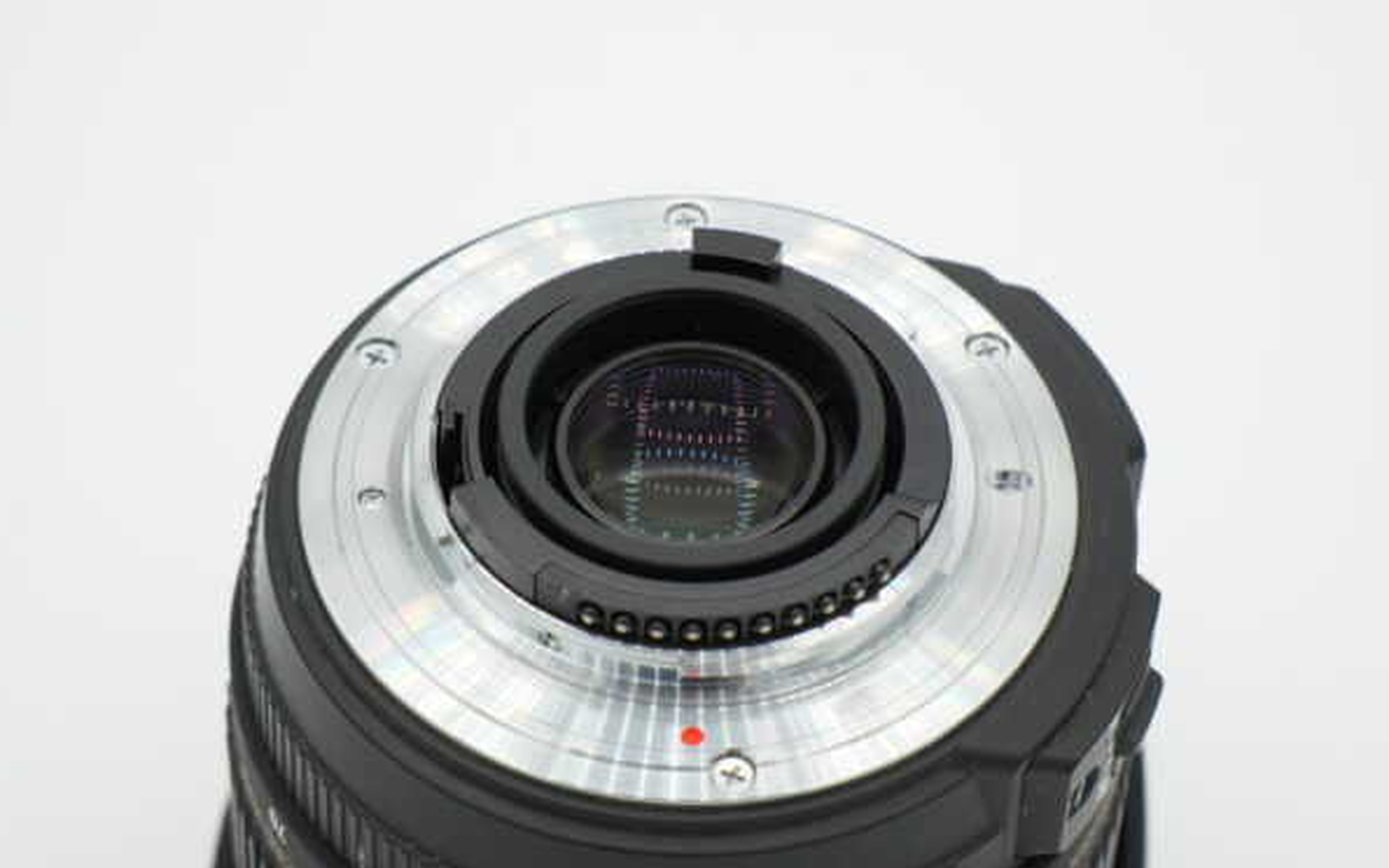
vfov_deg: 12.1
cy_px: 443
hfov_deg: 19.3
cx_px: 691
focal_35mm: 108
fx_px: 4089
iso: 400
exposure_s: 1/125
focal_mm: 70
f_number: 11
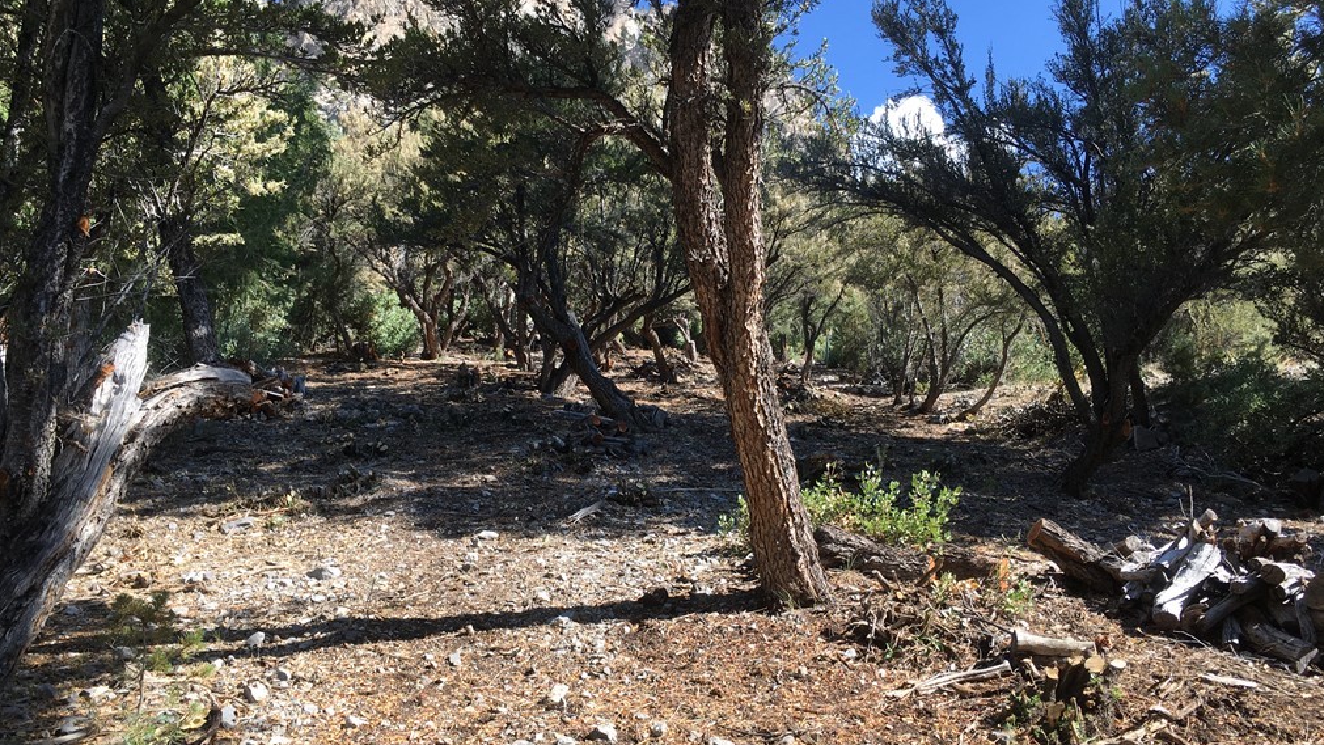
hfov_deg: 61.0
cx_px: 668
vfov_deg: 36.6
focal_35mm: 32
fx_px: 1124
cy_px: 433
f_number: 2.2
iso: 25
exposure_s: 1/574
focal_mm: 4.15
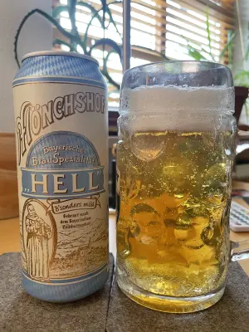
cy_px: 166
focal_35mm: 26
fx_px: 249
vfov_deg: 67.3
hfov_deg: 53.1
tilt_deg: -6.4
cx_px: 124
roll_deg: -0.4
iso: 125
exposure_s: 1/69
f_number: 1.6
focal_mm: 4.2
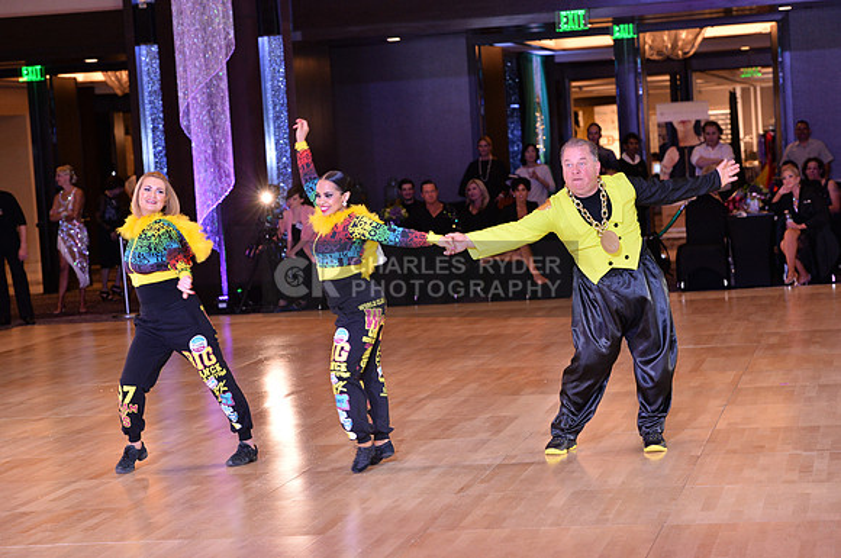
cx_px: 420
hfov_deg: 20.0
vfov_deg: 13.4
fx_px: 2379
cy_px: 279
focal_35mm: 102
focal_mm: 102
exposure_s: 1/250
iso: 1600
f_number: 5
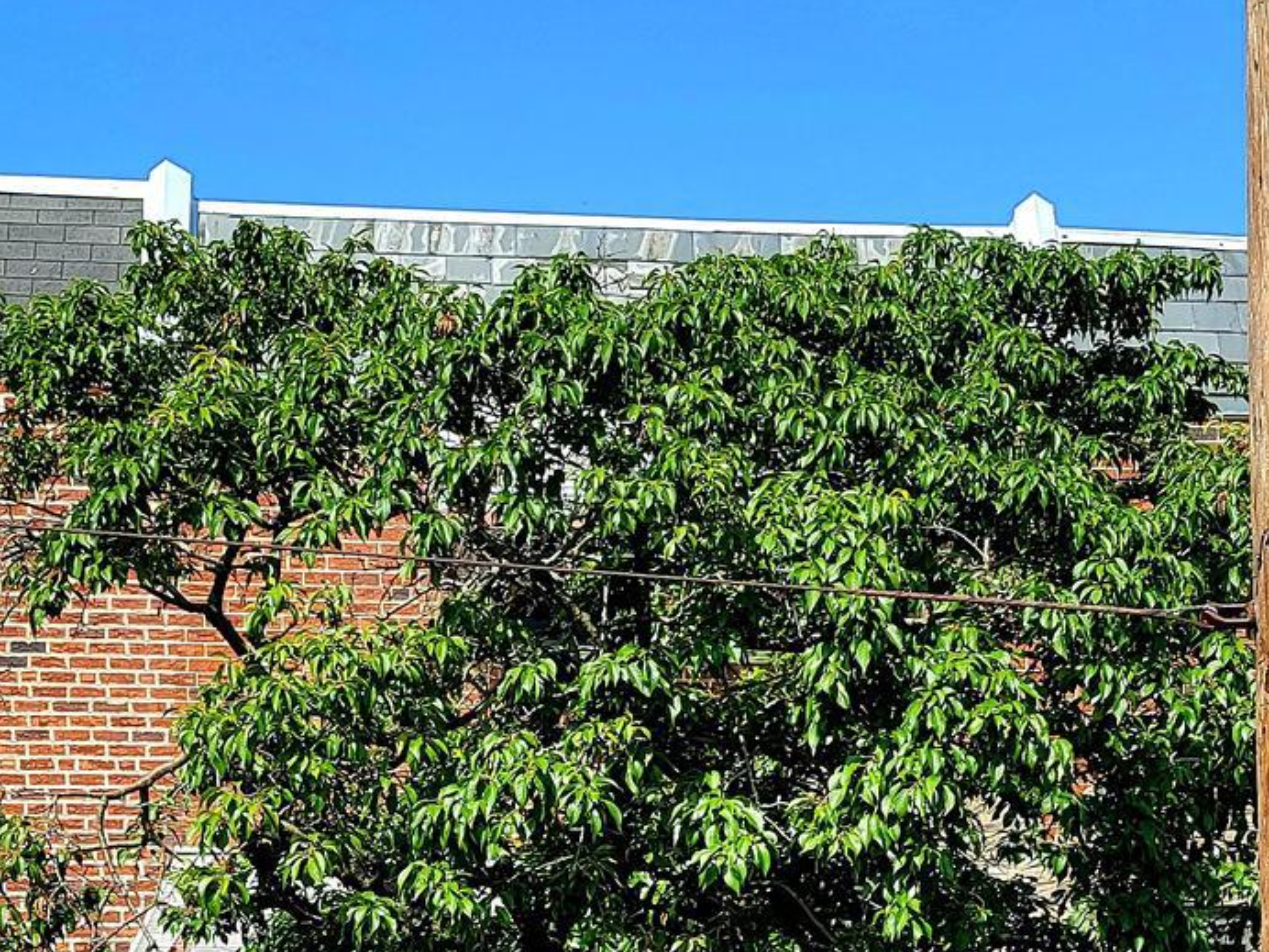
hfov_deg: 27.3
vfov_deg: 19.9
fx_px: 2603
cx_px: 756
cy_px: 1020
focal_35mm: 71
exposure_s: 1/2000
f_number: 1.8
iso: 40
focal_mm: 5
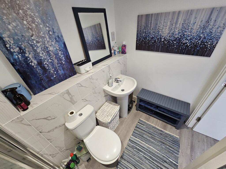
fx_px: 85
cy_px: 84
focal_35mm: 13
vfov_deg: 89.9
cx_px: 113
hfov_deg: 106.2
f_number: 2.2
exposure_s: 1/40
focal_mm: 2.2
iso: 320
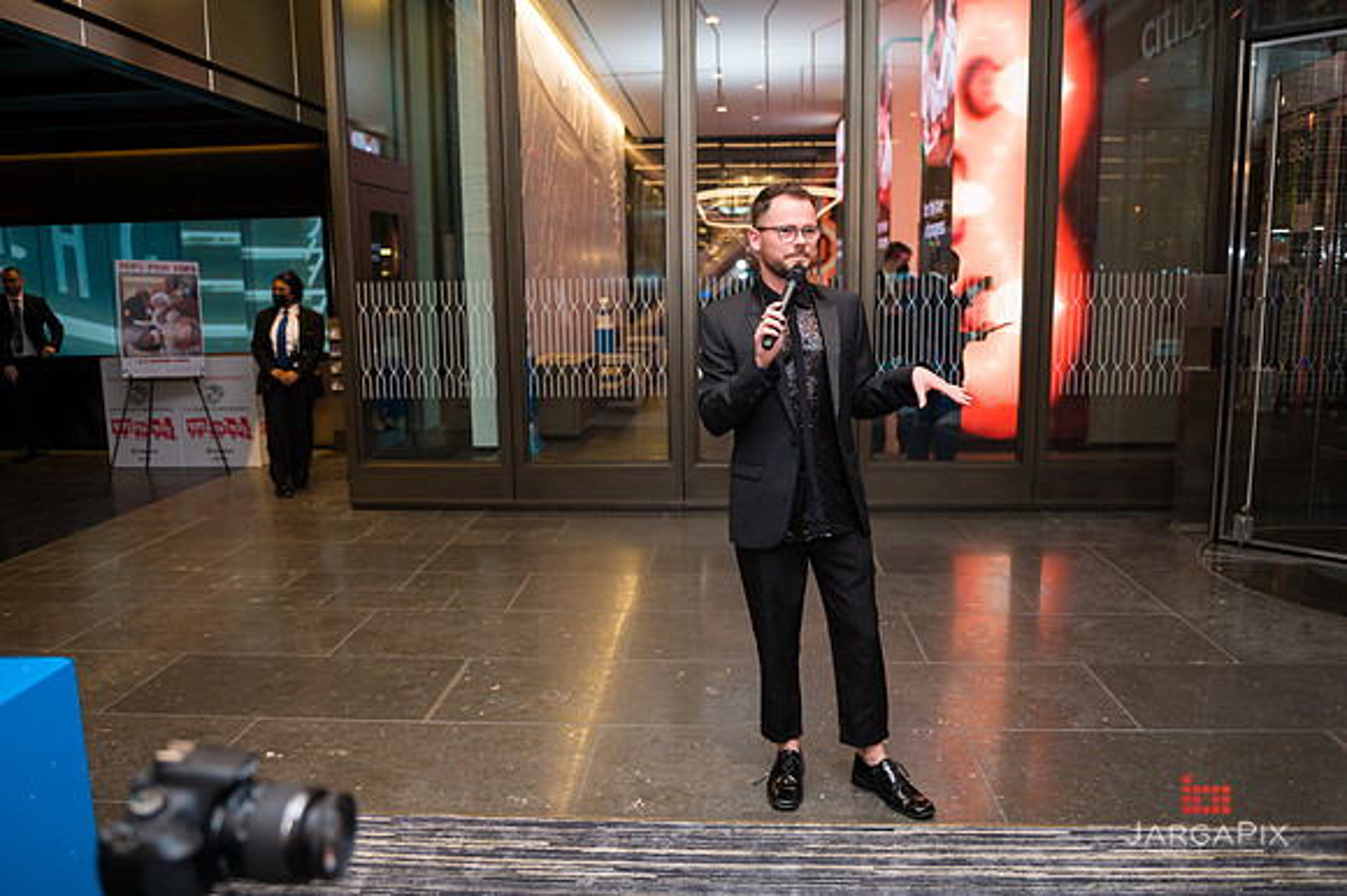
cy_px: 448
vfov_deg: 47.9
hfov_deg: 67.4
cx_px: 674
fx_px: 1010
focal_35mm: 27
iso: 400
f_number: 3.2
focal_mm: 27
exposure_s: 1/160
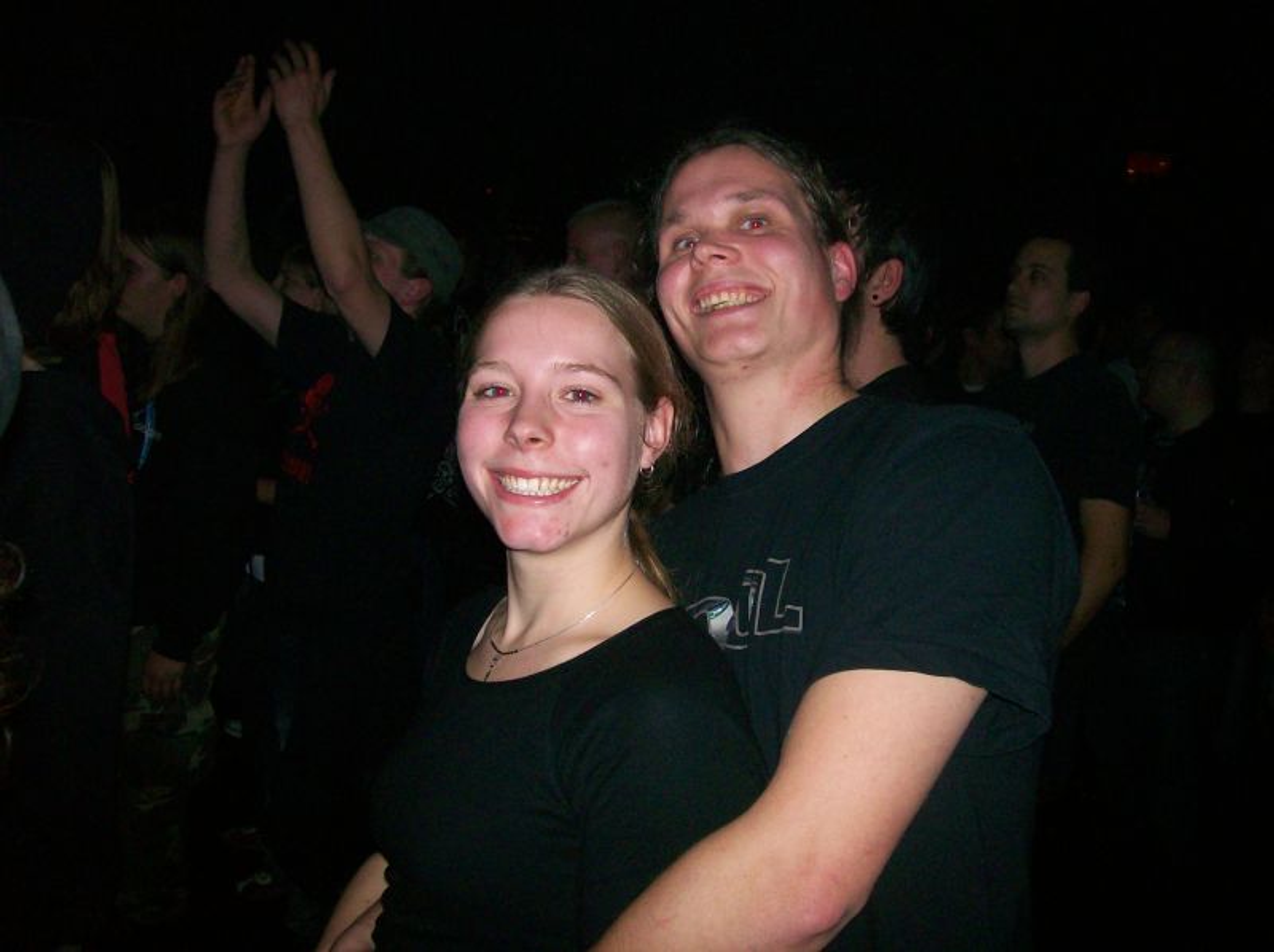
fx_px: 1323
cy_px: 476
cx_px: 637
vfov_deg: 39.6
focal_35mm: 36
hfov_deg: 51.4
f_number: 2.7
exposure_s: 1/64
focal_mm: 6
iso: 140
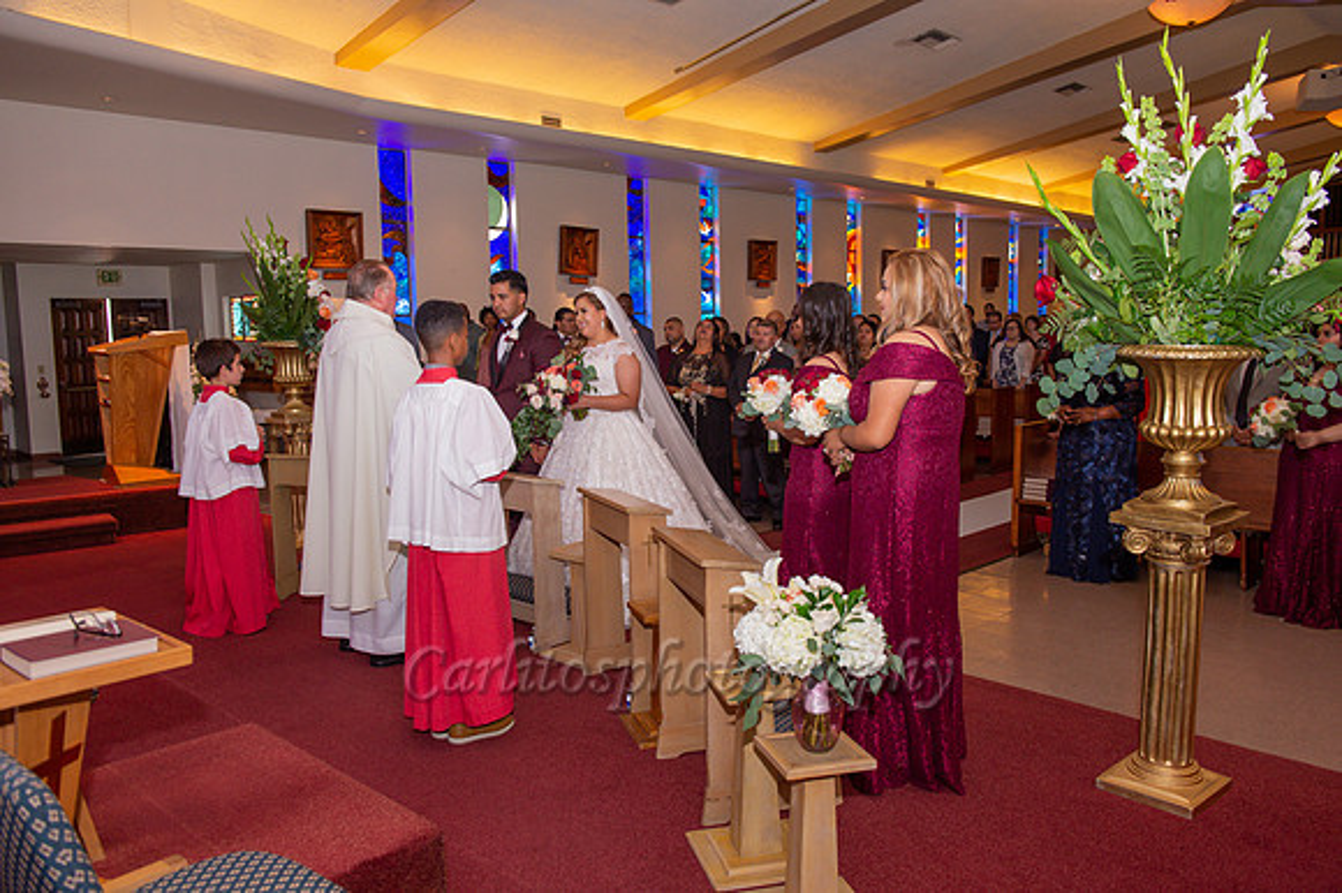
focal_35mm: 28
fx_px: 1043
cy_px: 446
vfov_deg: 46.4
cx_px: 671
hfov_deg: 65.5
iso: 1250
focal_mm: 28
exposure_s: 1/160
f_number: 4
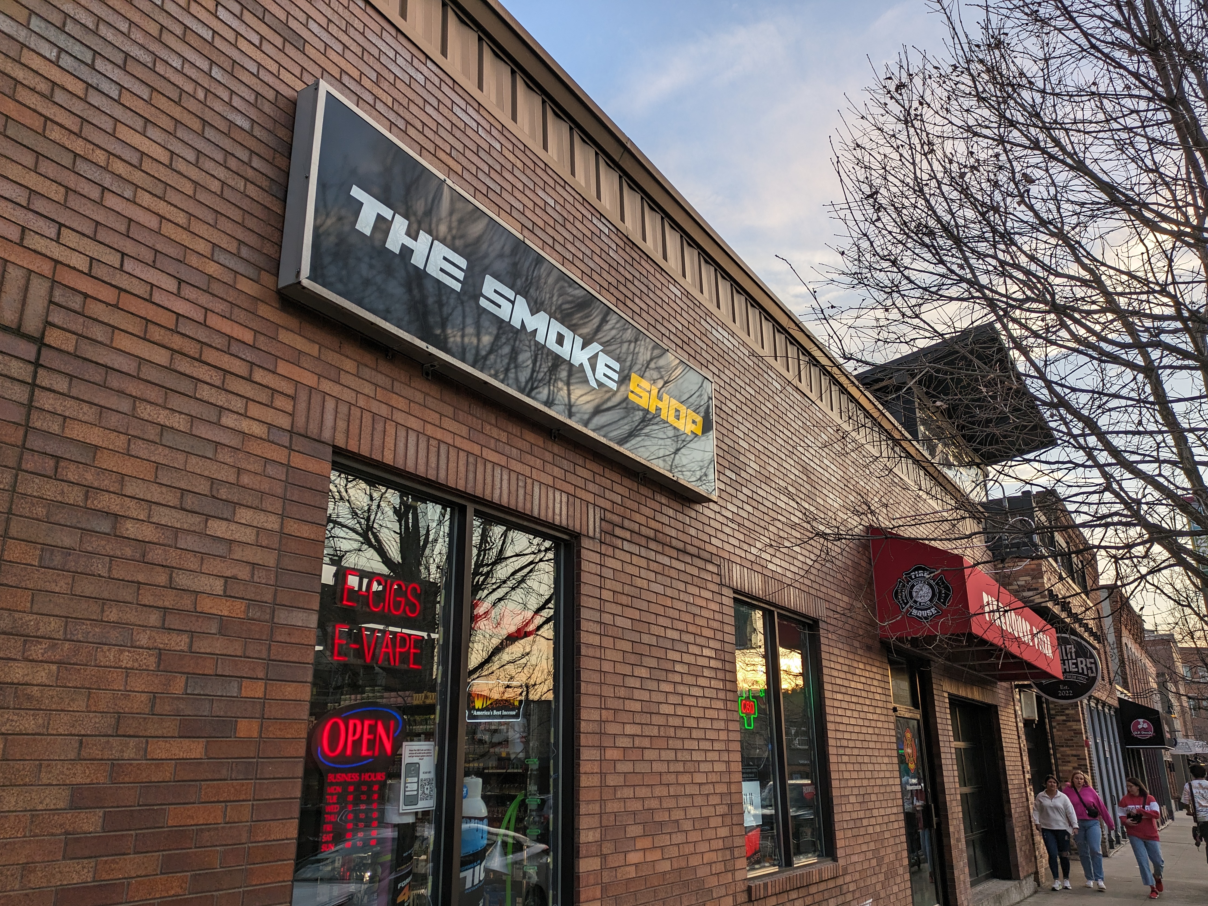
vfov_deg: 53.0
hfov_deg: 67.3
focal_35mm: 26
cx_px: 595
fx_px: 907
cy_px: 471
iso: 40
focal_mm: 5.43
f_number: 1.89
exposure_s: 1/646
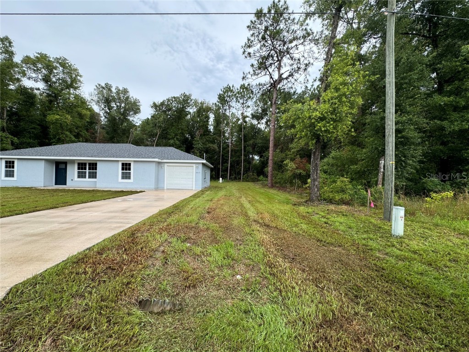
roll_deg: -1.3
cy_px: 176
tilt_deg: +0.1
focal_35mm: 14
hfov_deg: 102.1
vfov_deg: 85.7
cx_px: 234
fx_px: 190
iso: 40
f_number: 2.2
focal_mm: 2.22
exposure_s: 1/184
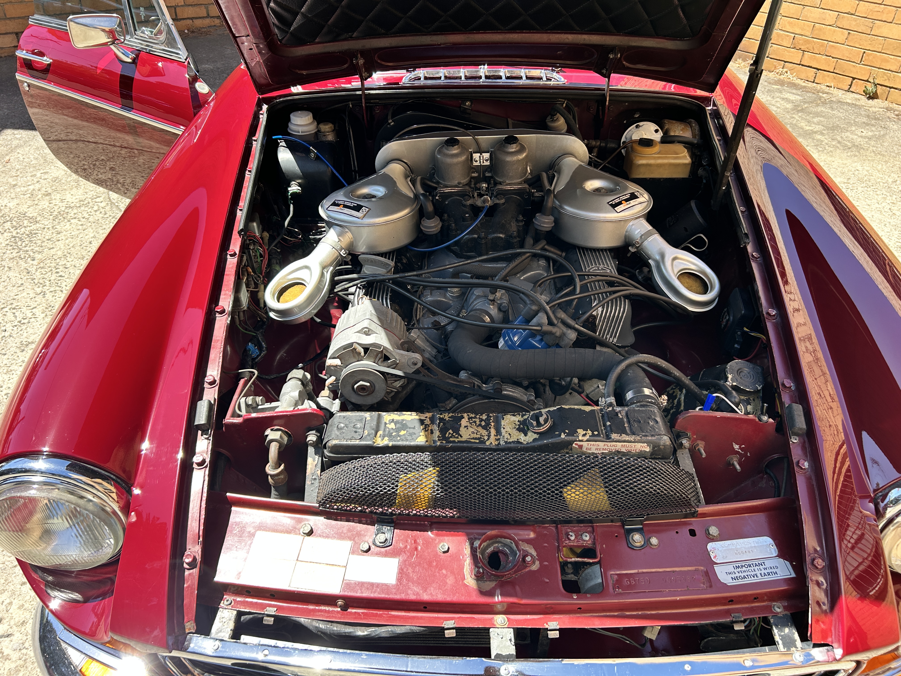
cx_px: 450
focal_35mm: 26
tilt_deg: -34.4
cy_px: 338
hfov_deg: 67.3
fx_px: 677
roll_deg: -4.2
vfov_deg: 53.1
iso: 50
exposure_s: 1/558
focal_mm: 5.7
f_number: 1.5
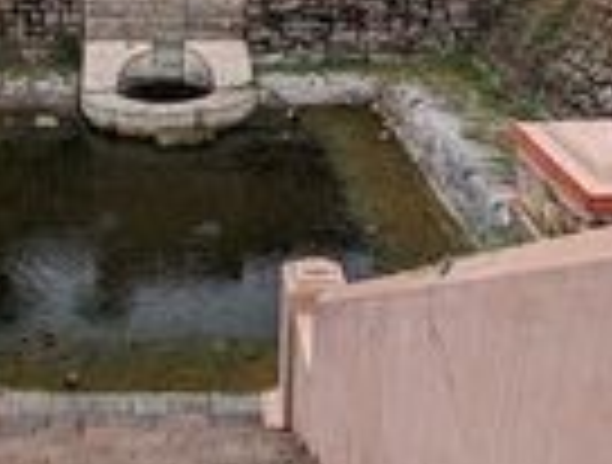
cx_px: 166
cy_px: 99
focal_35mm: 47
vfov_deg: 30.4
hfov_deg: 39.4
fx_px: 834
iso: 52
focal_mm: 2.35
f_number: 2.2
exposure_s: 1/710
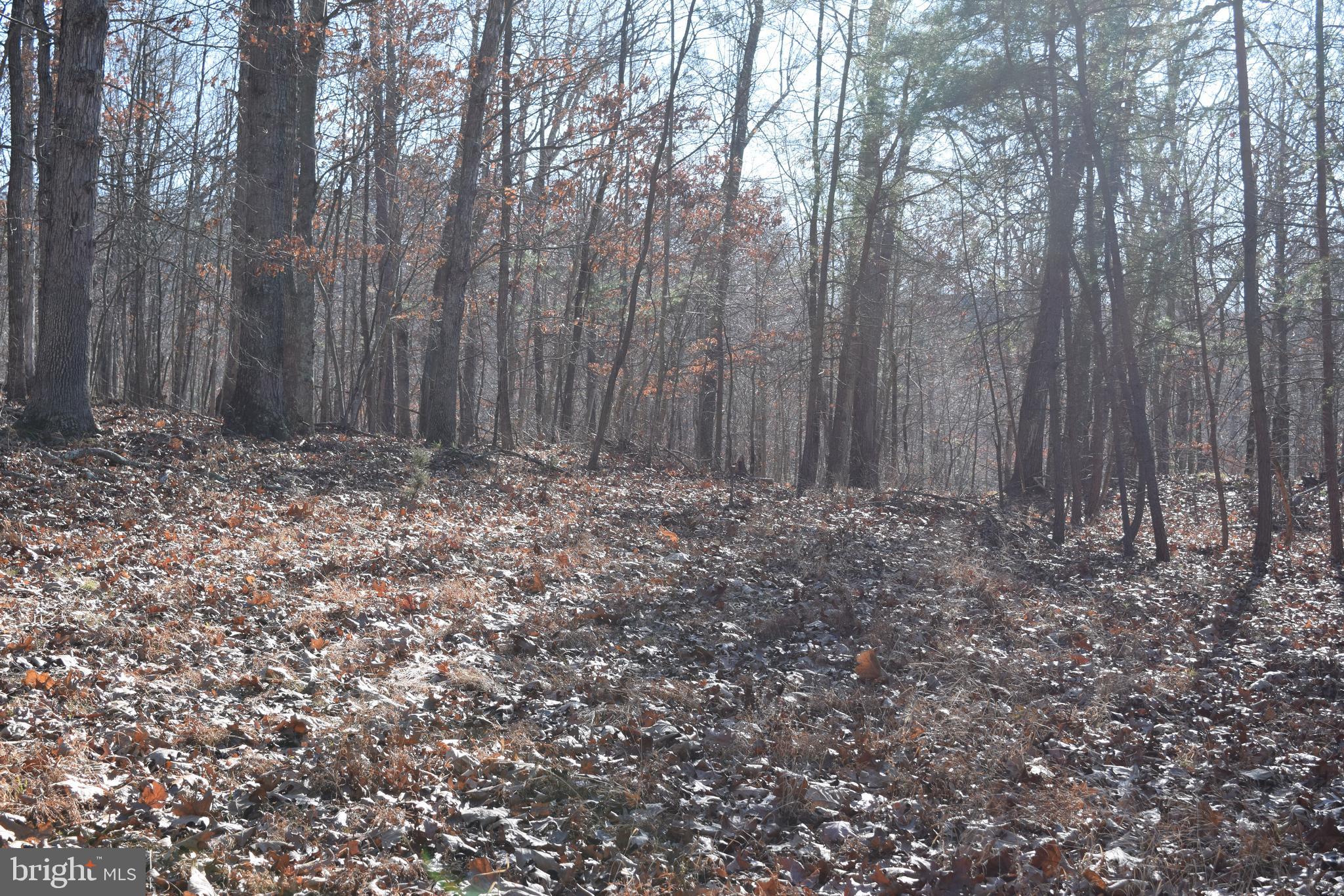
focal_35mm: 52
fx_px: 1960
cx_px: 672
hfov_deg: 37.9
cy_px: 448
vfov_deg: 25.7
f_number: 8
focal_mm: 35
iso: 280
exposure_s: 1/250
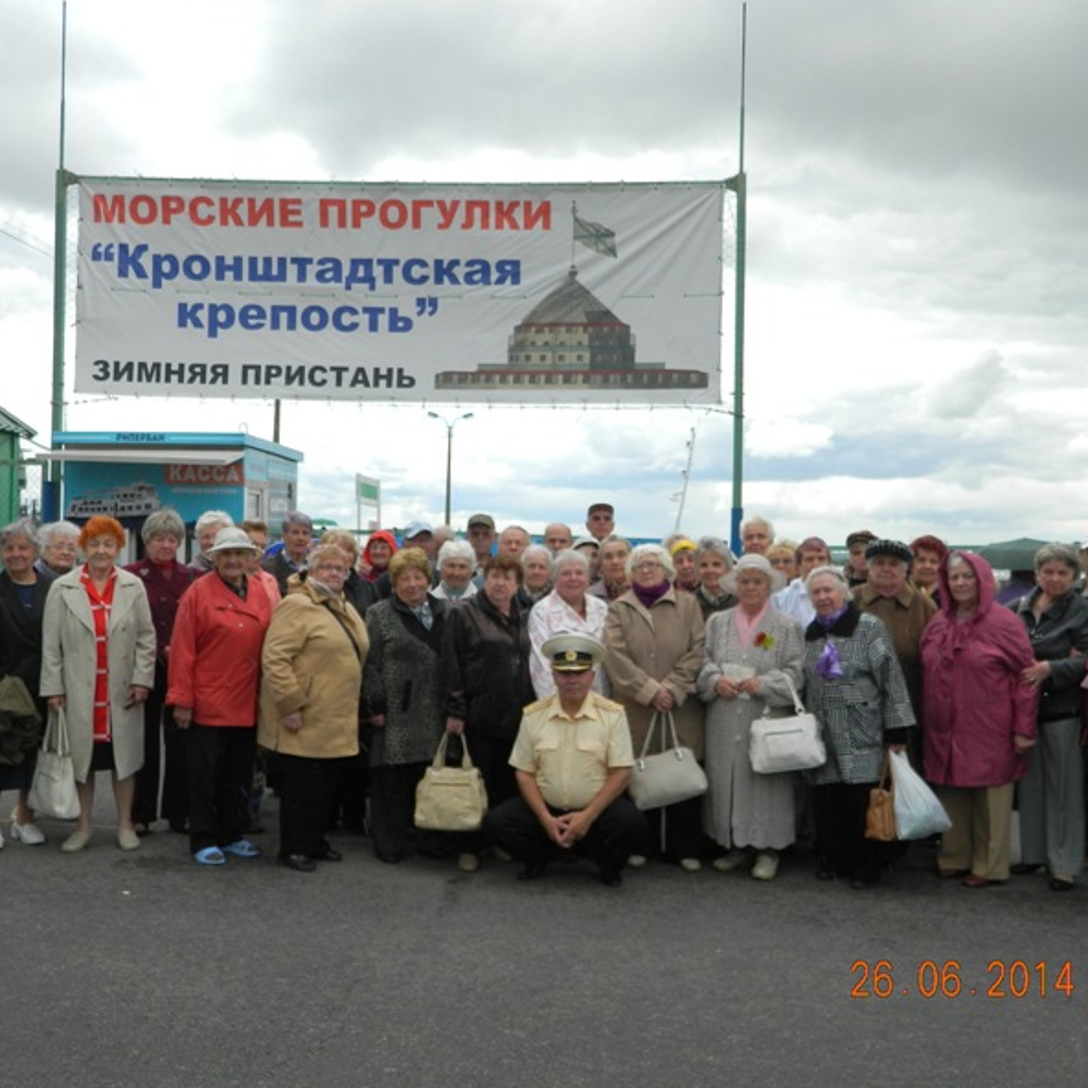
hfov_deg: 44.9
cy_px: 542
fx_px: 1316
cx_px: 566
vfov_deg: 44.9
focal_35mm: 37
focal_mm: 5.6
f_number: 3.2
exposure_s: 1/400
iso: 80
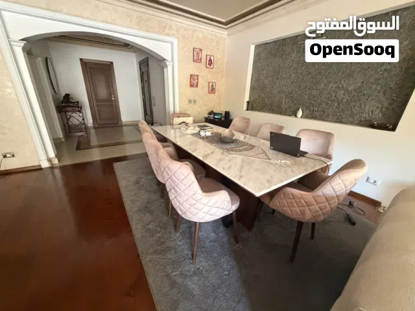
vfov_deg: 85.7
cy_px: 156
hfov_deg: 102.1
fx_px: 168
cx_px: 208
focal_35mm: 14
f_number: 2.2
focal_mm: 2.22
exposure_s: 1/60
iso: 1000
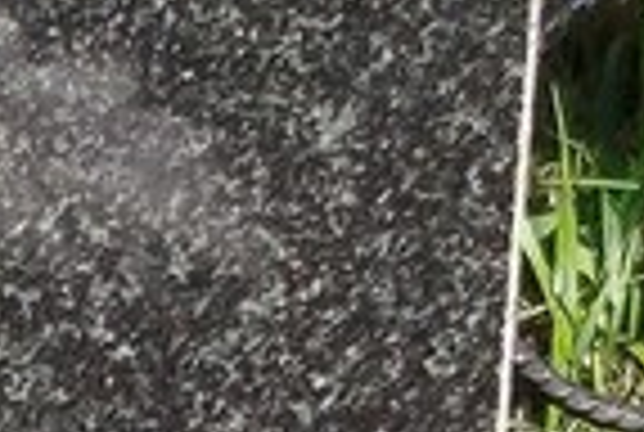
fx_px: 3227
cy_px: 1084
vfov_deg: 7.2
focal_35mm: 180
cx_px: -761
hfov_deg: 10.3
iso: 50
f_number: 1.7
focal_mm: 5.31
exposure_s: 1/495
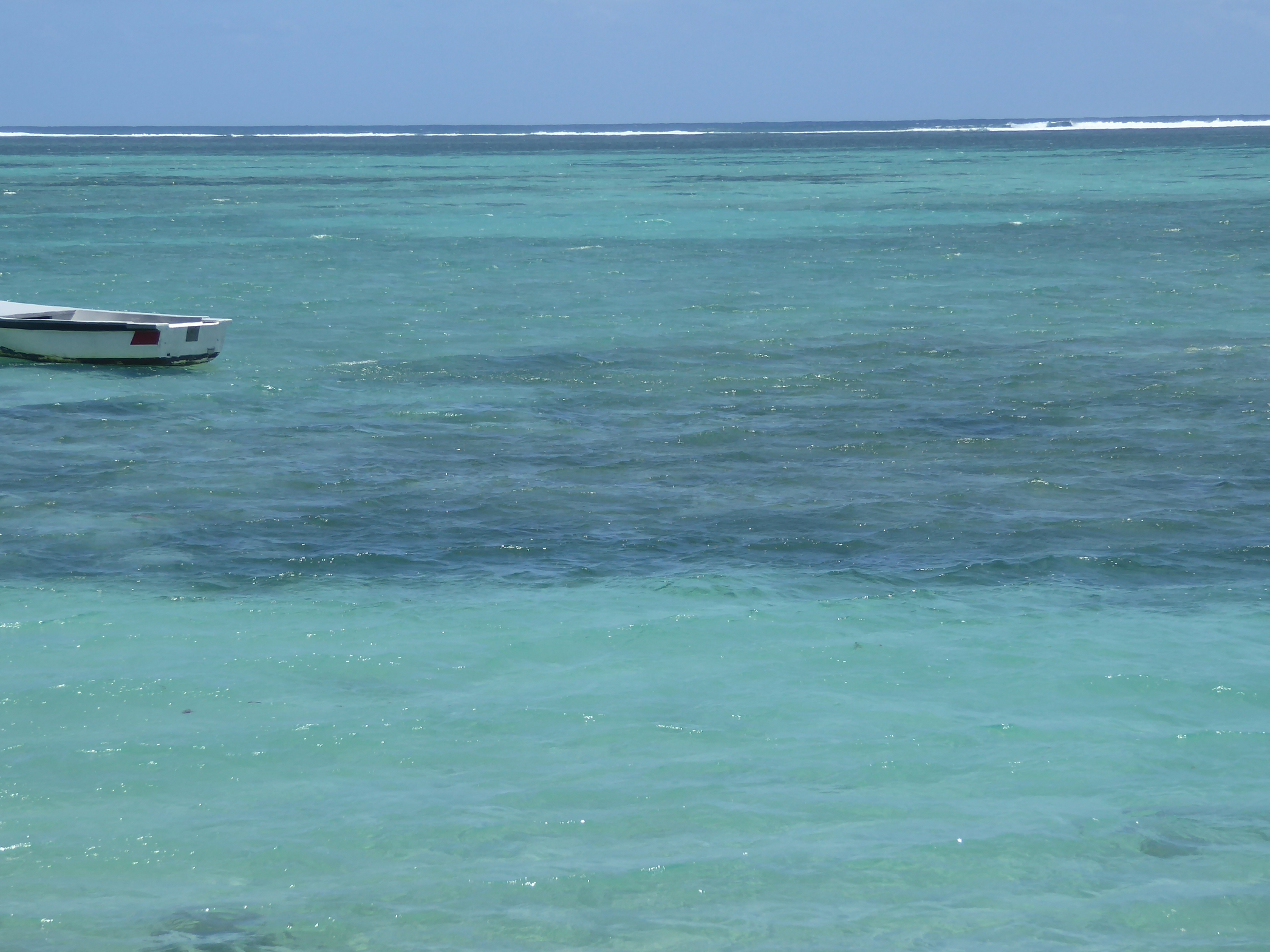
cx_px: 570
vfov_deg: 12.3
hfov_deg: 16.4
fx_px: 4402
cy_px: 570
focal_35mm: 120
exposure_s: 1/500
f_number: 4.9
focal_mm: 16.1
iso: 80
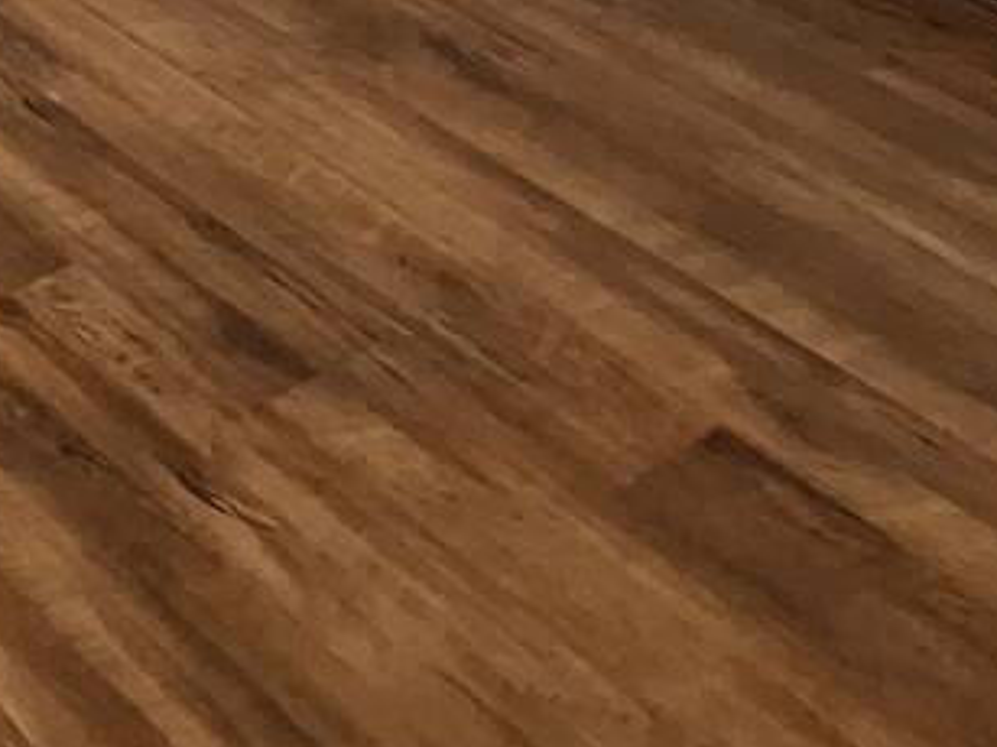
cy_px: -900
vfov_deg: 16.0
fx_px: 1756
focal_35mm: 61
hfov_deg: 20.9
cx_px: -828
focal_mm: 1.74
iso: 160
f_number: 2.2
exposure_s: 1/30
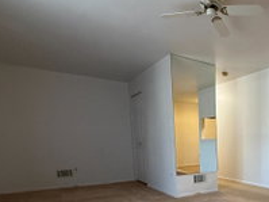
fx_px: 233
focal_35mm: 30
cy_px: 169
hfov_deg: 50.7
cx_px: 258
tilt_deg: -6.8
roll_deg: -0.3
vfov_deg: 43.9
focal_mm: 2.22
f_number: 2.2
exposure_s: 1/120
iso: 320
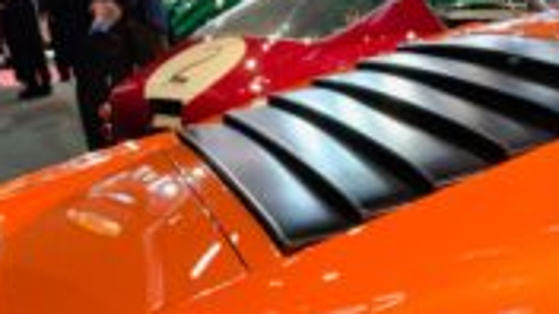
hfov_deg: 34.7
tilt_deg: -24.1
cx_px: 461
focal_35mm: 58
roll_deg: +3.5
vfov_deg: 19.4
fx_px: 860
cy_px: 387
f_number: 1.8
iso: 250
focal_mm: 4.25
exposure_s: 1/50
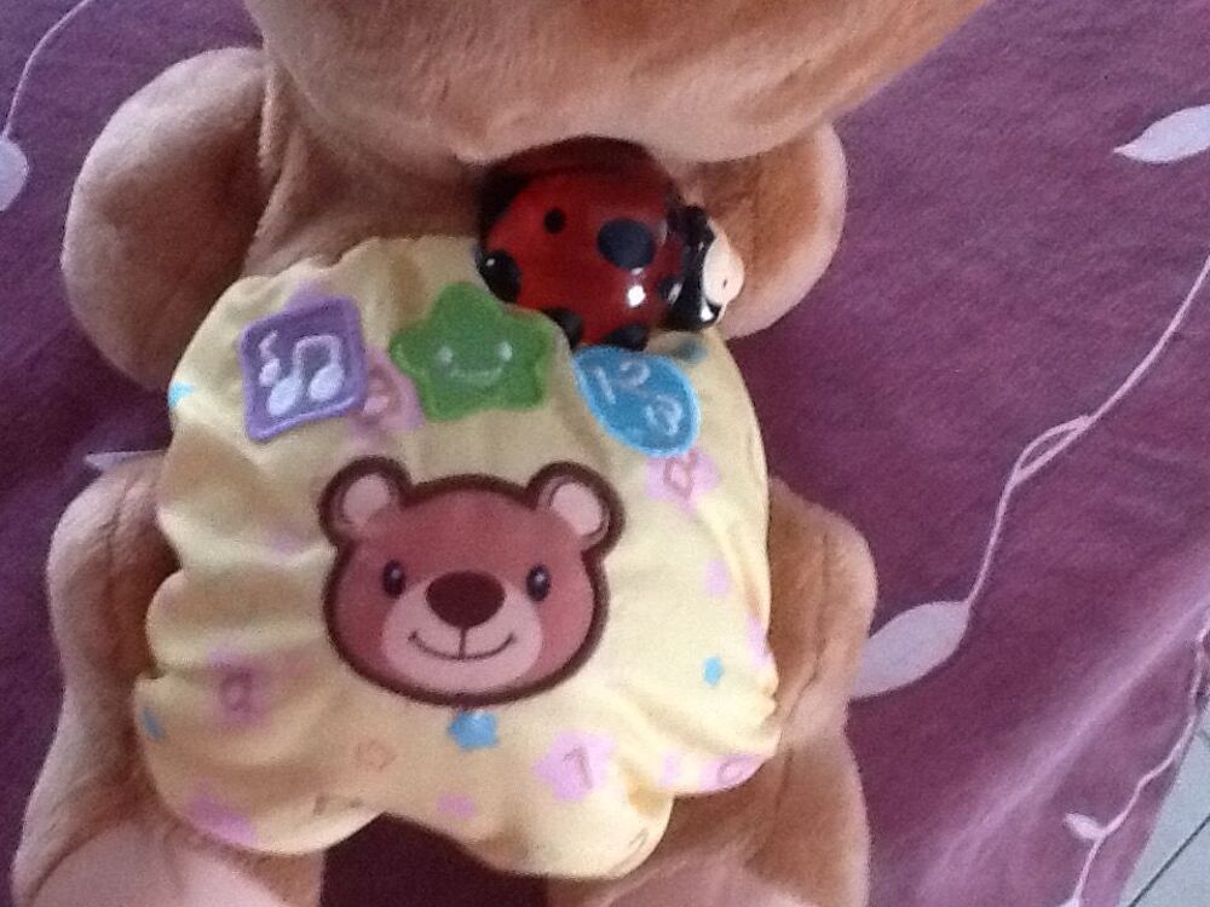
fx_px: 1538
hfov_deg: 42.9
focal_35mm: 44
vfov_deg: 32.9
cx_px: 605
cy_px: 454
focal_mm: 2.03
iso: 320
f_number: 2.4
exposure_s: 1/17
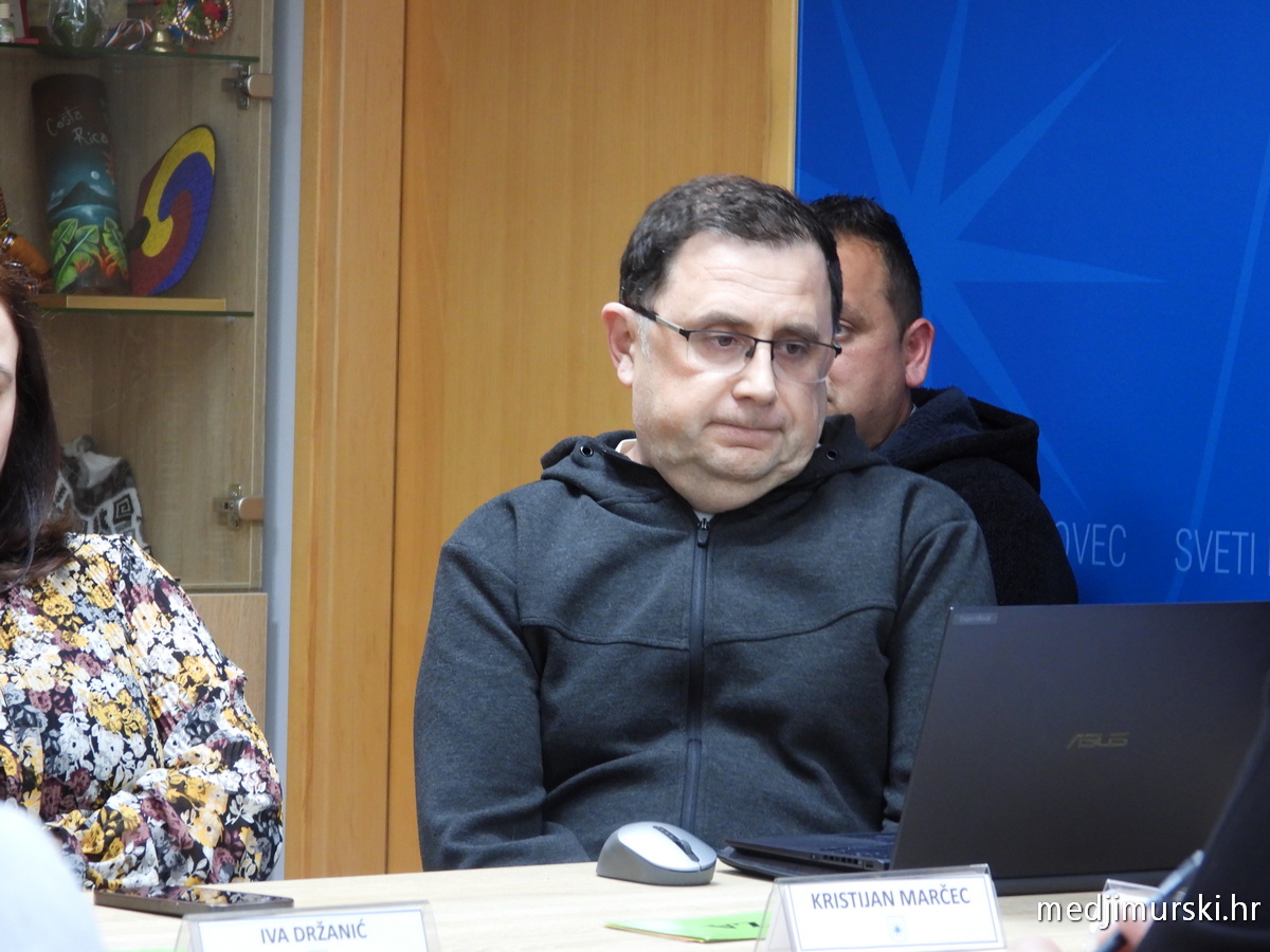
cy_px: 476
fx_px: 4953
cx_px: 635
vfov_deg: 11.0
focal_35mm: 135
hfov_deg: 14.6
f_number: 4
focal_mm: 24.3
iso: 400
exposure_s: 1/15
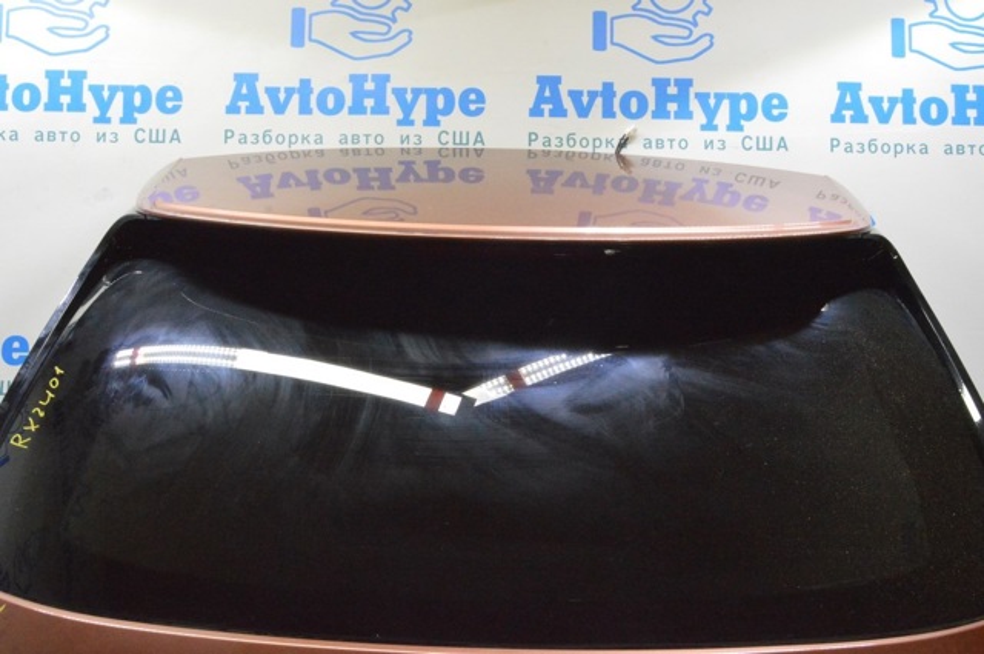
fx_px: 983
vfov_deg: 36.8
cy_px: 327
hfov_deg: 53.2
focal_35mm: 36
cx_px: 492
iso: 6400
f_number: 20
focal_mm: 24
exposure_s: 1/20
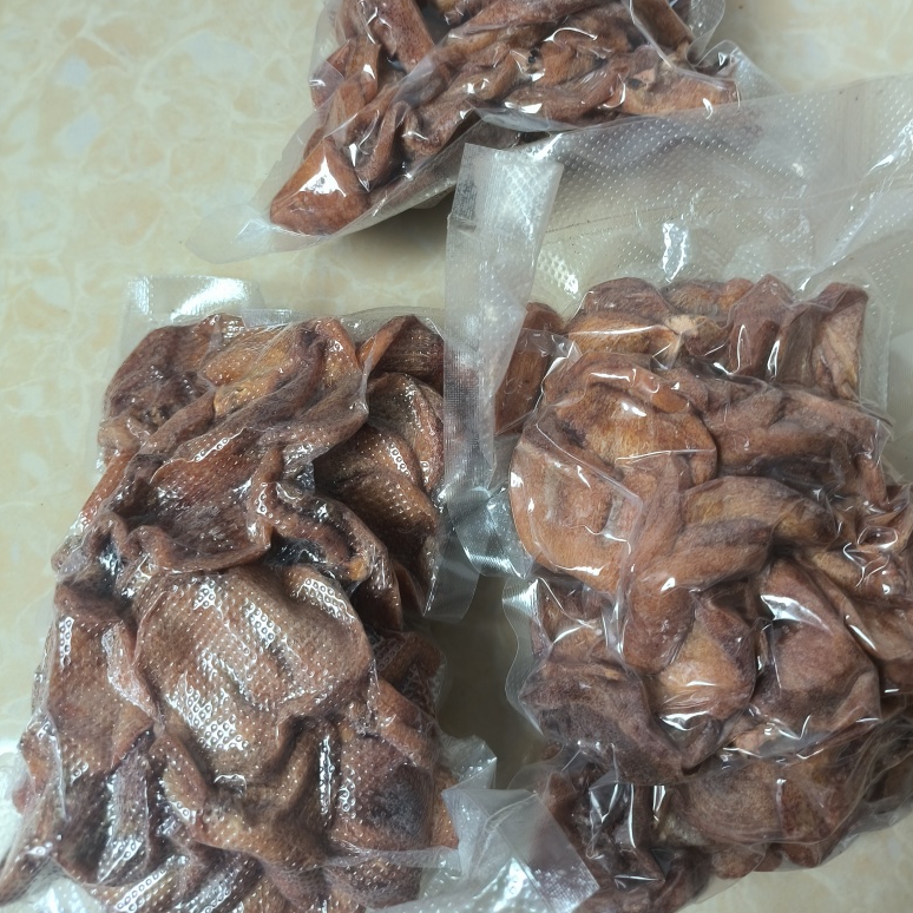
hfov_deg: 57.3
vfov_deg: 56.8
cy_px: 360
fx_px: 836
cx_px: 469
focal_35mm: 28
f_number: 1.79
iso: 79
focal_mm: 4.69
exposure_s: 1/50
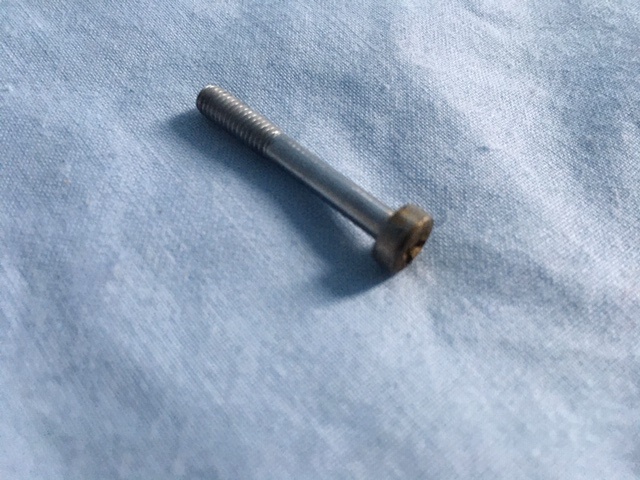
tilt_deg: -59.5
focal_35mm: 29
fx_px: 536
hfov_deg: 61.7
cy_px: 240
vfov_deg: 48.2
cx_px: 320
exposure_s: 1/25
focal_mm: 4.15
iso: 200
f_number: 2.2
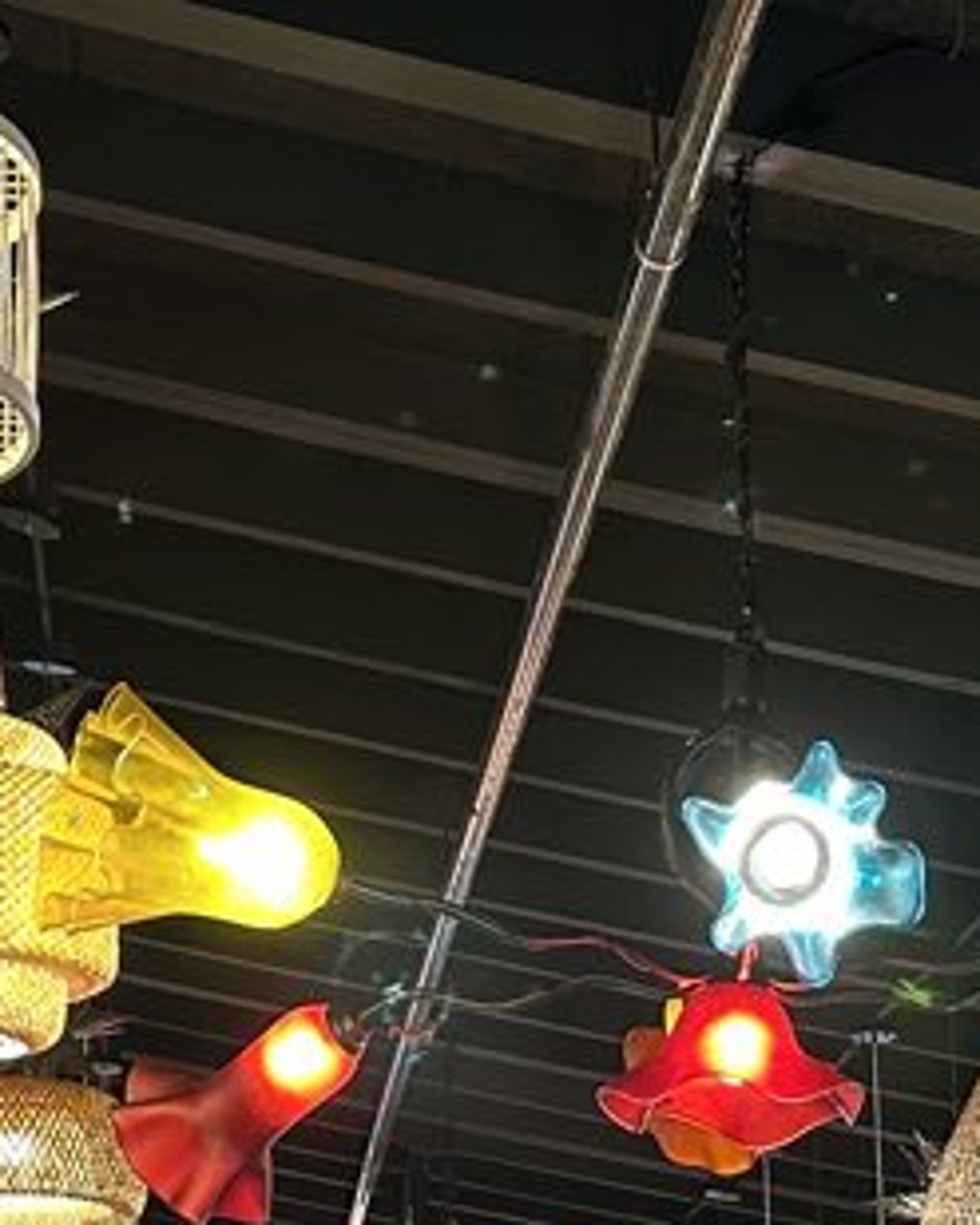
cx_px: 591
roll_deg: +0.4
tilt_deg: +13.2
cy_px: 888
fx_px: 3518
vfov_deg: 19.7
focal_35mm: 97
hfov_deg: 15.8
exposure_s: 1/60
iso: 320
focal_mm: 6.86
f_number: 1.78
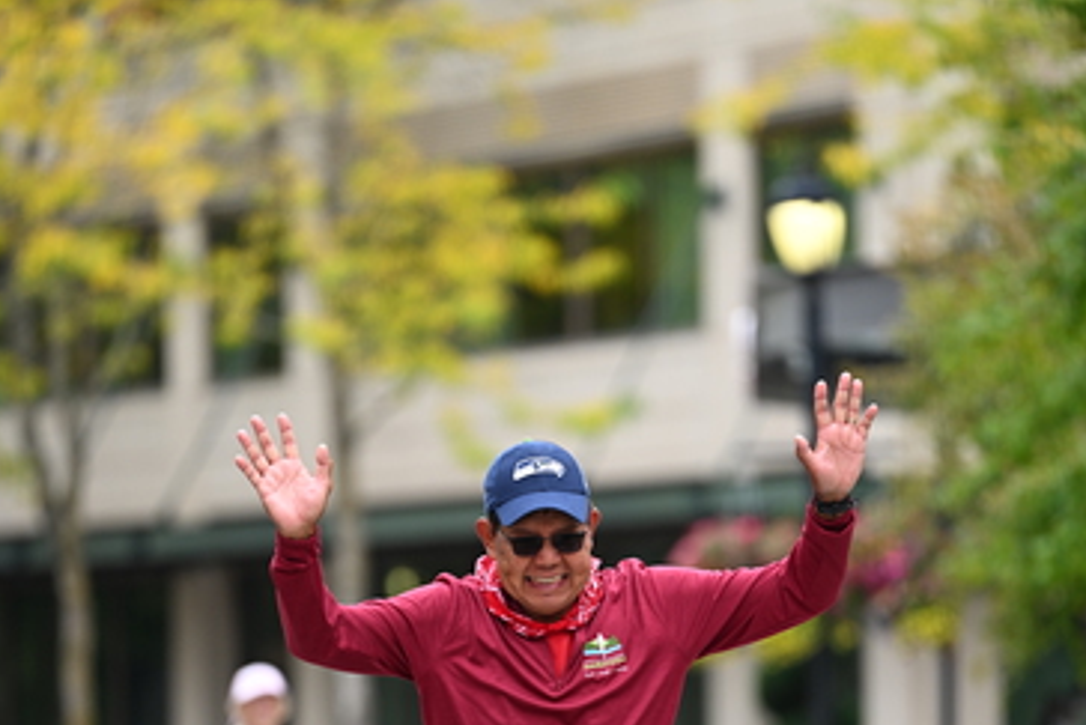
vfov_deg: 4.6
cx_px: 542
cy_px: 638
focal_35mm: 302
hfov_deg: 6.8
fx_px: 9113
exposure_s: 1/1000
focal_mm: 200
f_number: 2.8
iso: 400
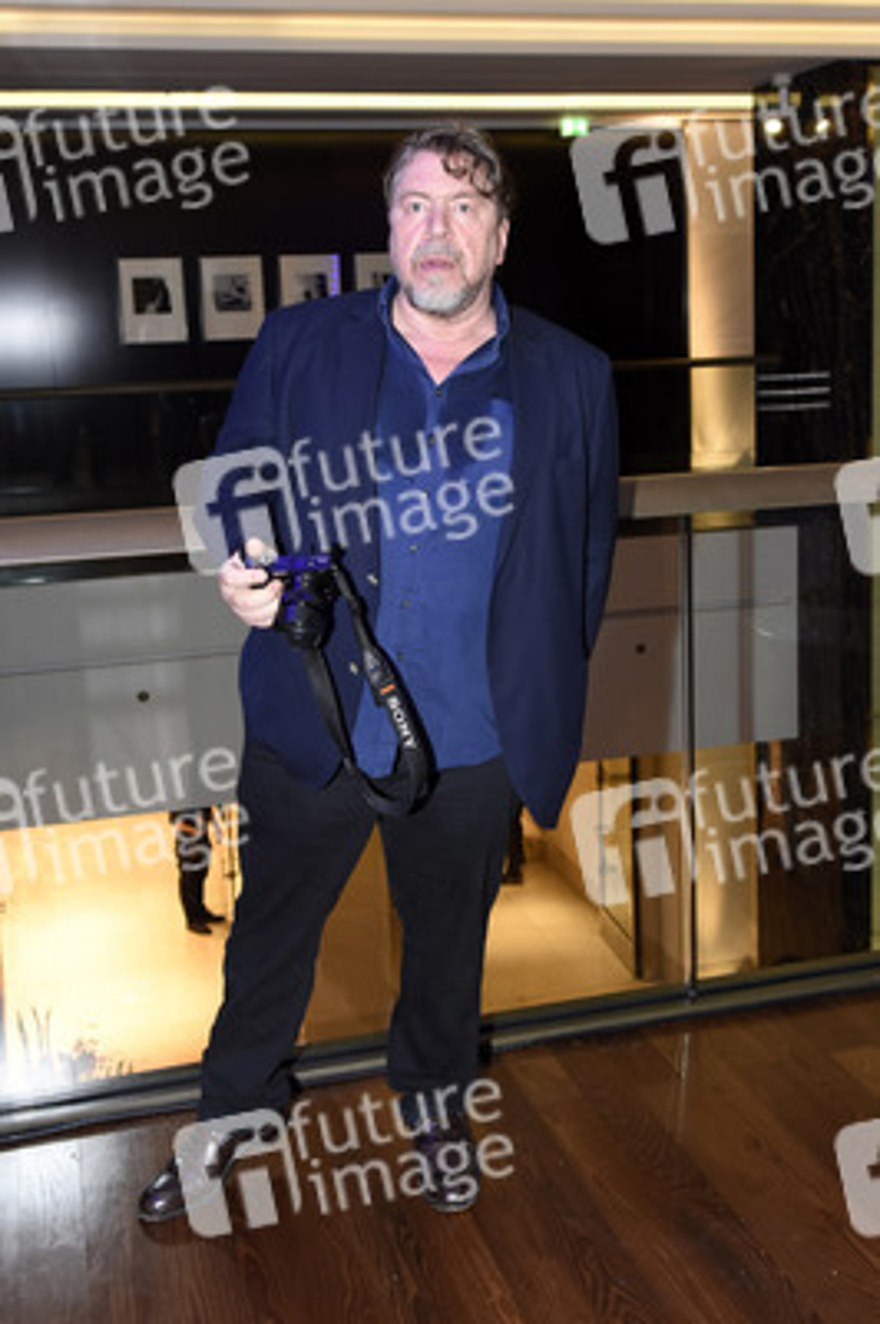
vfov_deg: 55.1
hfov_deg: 38.3
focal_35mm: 34
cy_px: 662
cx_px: 440
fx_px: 1267
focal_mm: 23
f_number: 5
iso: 800
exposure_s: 1/50
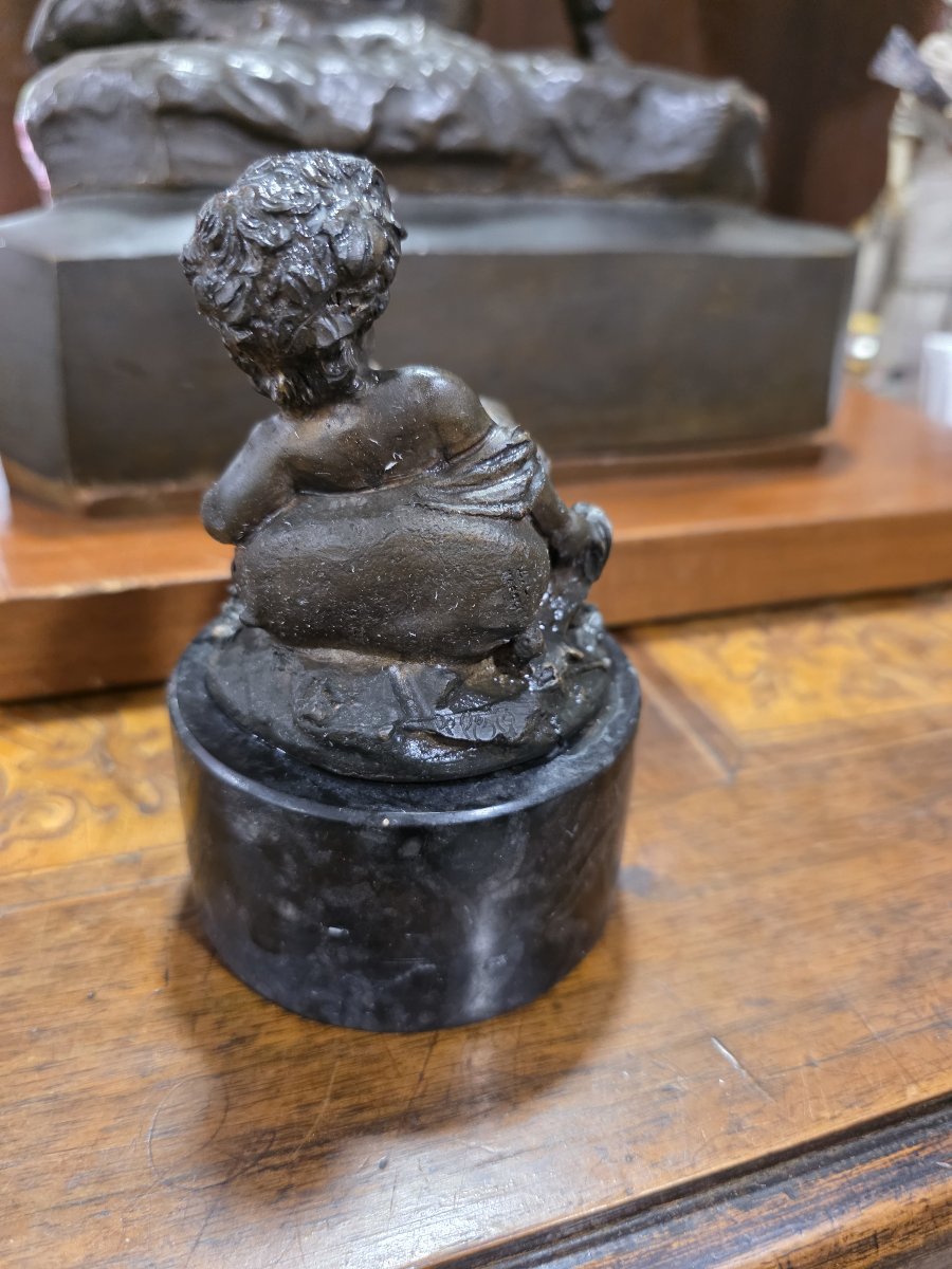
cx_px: 476
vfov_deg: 73.9
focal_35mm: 23
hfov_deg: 58.9
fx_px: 843
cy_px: 634
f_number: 1.7
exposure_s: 1/100
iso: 800
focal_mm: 6.3
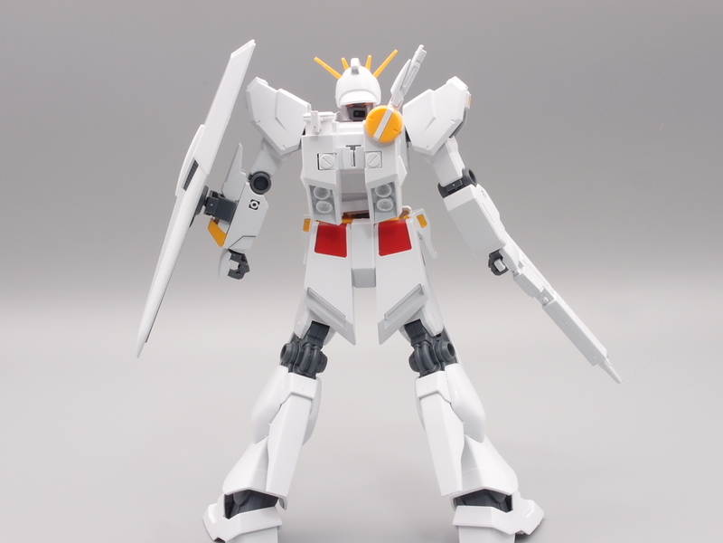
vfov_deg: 29.1
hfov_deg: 38.2
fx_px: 1044
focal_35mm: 50
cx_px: 362
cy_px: 272
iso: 100
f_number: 8
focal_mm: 10.83
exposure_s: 1/5
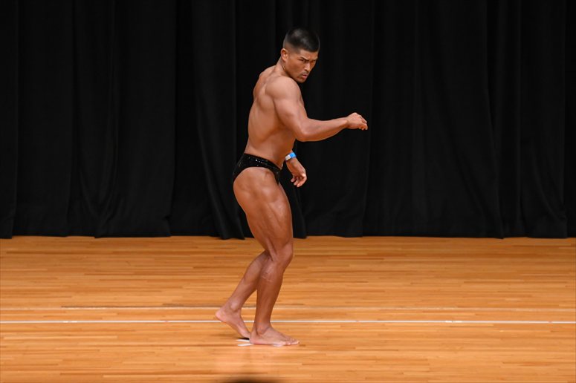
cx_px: 288
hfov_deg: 7.2
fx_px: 4558
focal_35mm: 285
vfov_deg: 4.8
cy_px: 192
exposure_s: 1/400
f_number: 5.6
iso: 3200
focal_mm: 190
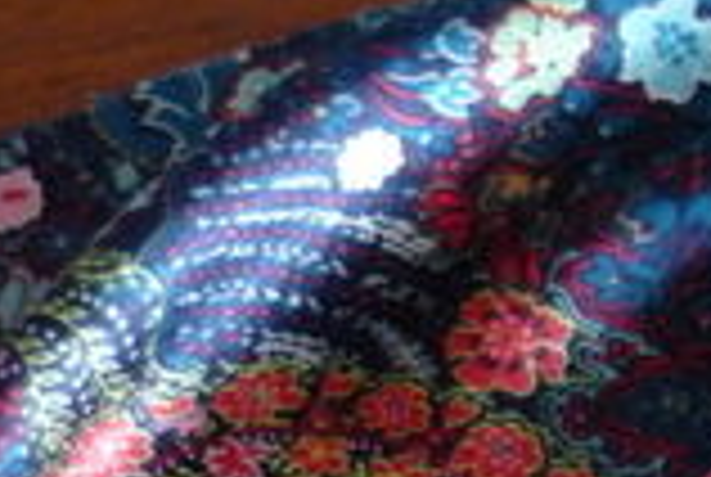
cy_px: 900
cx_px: 1156
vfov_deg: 9.9
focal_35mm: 130
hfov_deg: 14.4
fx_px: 2572
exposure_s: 1/15
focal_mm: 5.5
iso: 400
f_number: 2.8
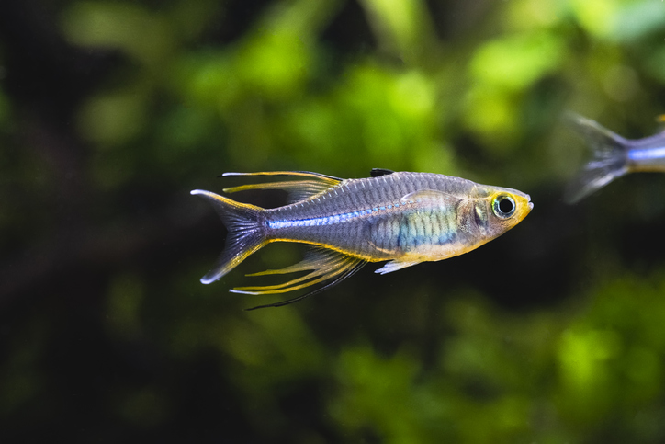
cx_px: 332
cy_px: 222
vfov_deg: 13.0
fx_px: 1940
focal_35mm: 105
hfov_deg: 19.5
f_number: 5.6
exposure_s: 1/160
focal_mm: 105
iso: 4500
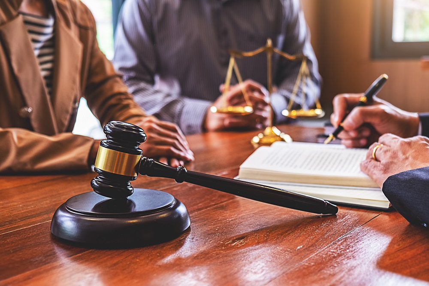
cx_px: 214
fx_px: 584
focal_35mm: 49
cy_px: 143
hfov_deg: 40.4
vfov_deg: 27.5
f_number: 3.6
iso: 400
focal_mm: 32.9
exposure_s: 1/100
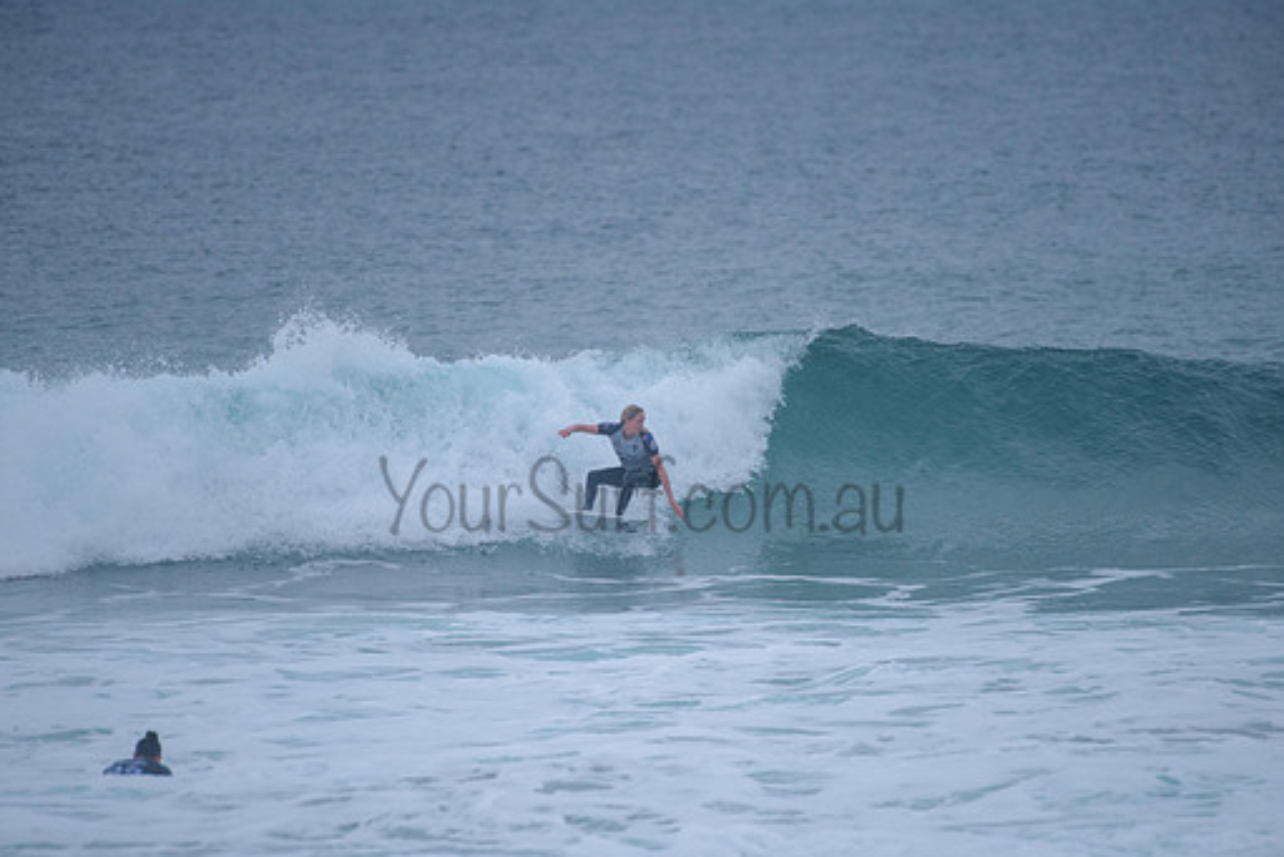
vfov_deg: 2.4
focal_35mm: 567
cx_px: 638
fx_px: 20228
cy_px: 474
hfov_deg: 3.6
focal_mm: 500
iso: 320
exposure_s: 1/2000
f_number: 5.6
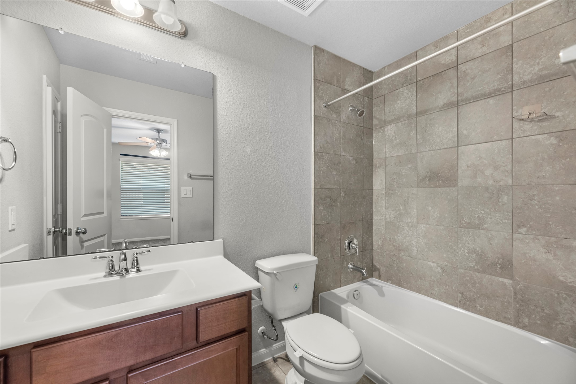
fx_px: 224
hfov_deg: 104.2
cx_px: 288
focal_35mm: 14
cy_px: 192
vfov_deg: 81.2
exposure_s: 1/3
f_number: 9
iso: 250
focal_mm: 14
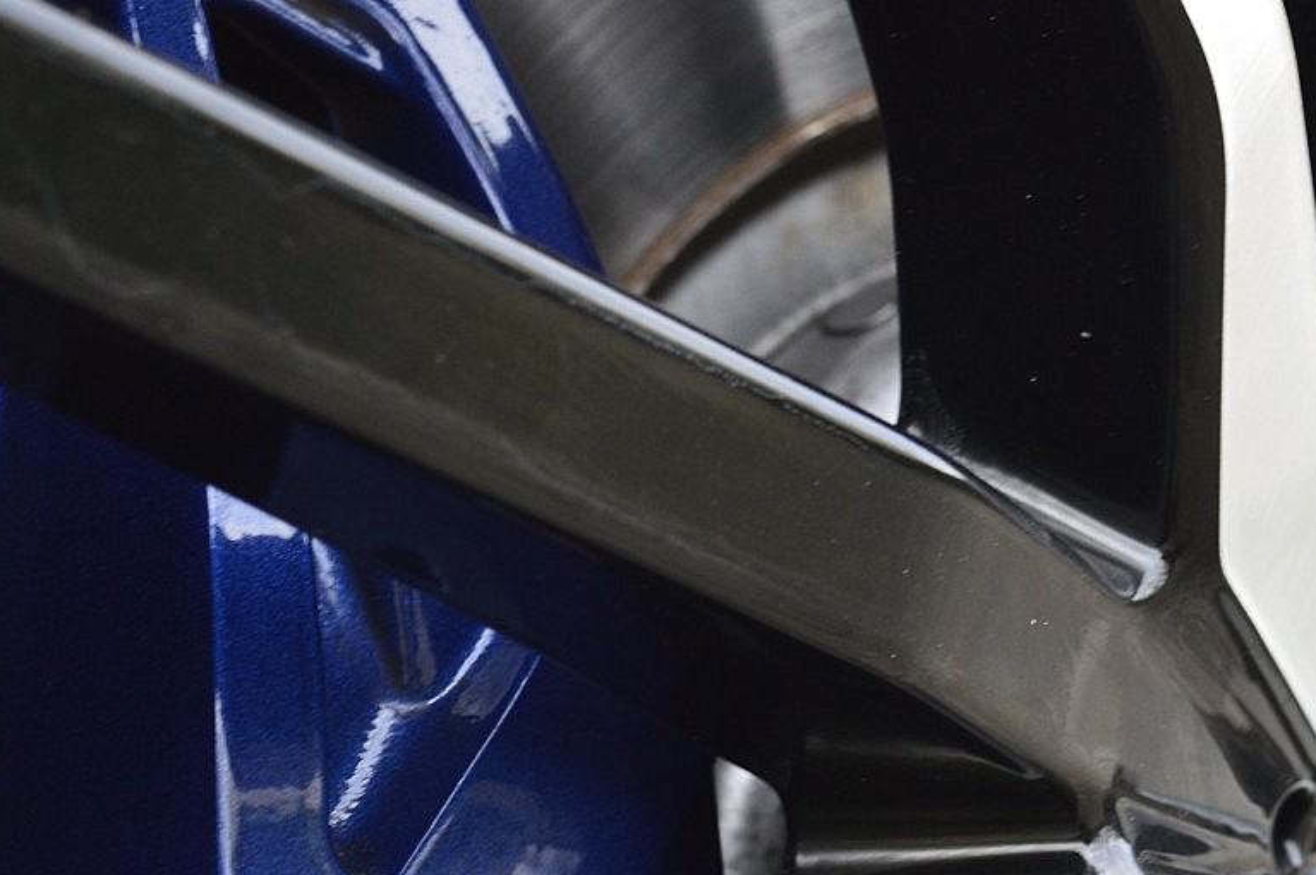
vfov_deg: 10.7
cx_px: 1019
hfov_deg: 16.1
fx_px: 4638
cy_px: 872
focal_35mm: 127
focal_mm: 40
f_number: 9
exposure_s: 1/100
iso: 400
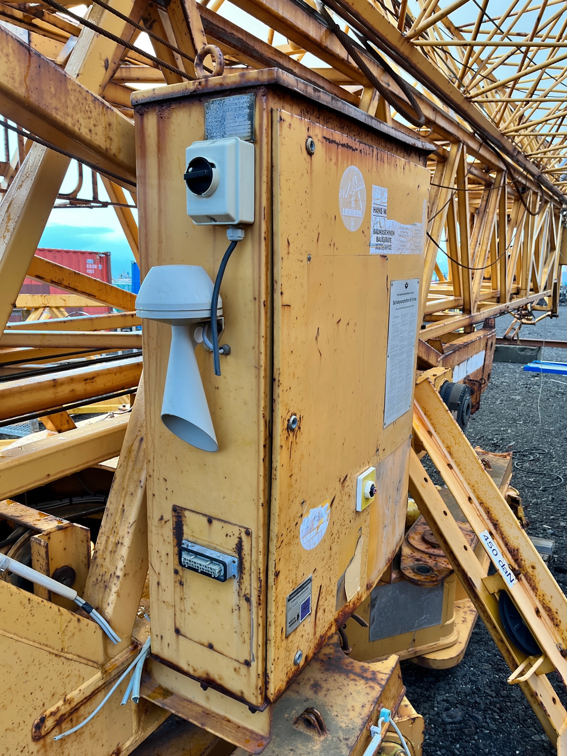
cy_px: 378
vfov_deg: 67.3
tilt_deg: -8.1
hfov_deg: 53.0
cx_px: 284
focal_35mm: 26
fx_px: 568
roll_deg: +0.9
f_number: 1.6
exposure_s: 1/122
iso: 100
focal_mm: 5.1
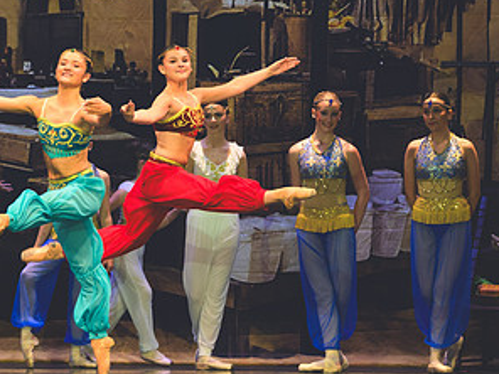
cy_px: 249
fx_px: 5478
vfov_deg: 3.9
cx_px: 135
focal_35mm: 380
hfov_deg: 5.2
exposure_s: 1/500
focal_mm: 135
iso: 1800
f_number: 2.8
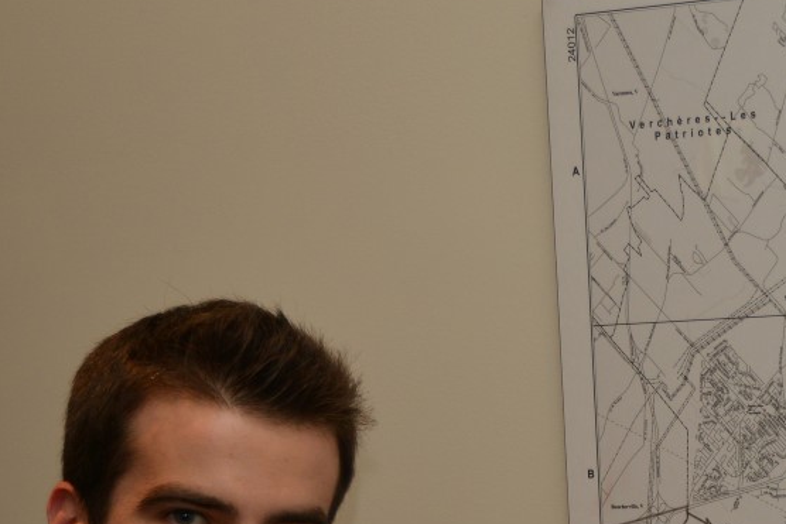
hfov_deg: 15.1
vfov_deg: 10.2
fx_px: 2861
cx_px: 963
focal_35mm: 131
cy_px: 742
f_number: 5.6
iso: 500
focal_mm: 45
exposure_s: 1/160
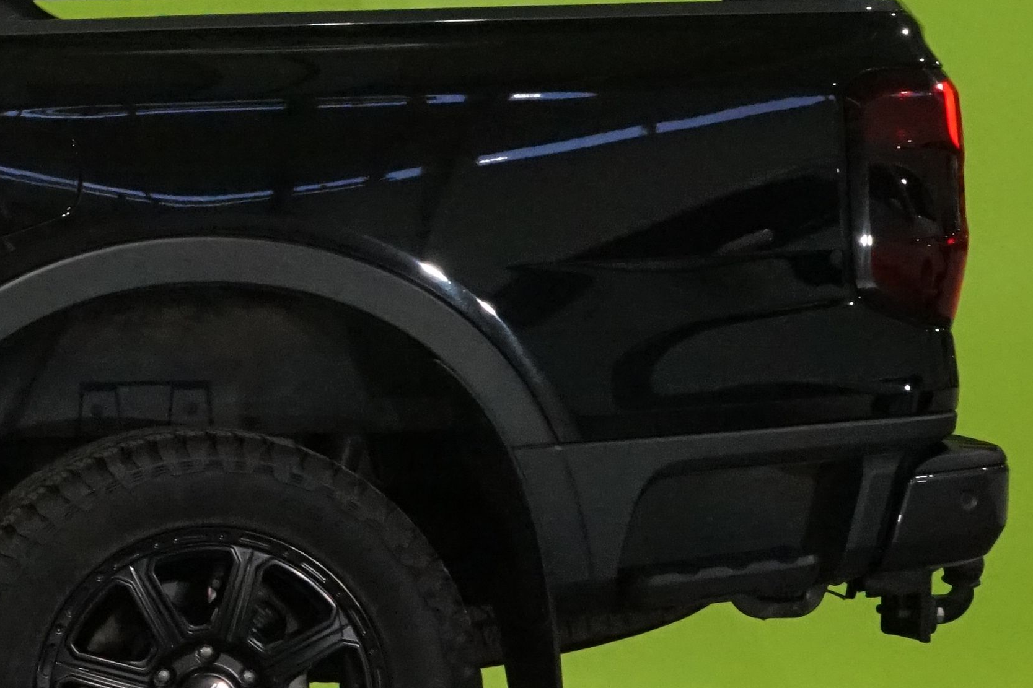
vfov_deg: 9.5
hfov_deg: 13.0
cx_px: -772
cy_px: 186
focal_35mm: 144
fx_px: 4131
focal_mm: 40
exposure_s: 1/80
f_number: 13
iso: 6400
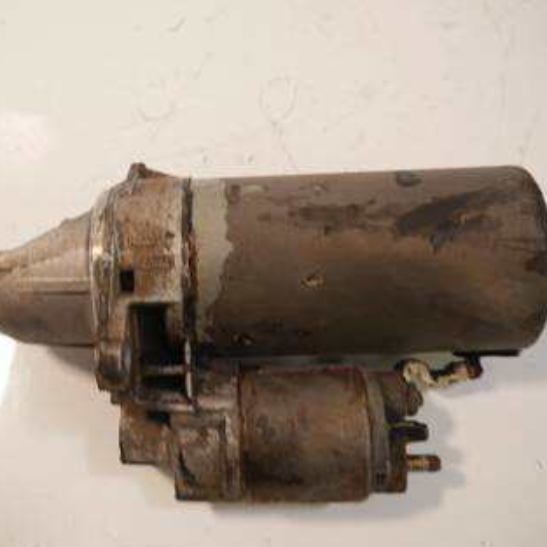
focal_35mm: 38
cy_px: 255
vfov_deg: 43.8
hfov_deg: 43.3
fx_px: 679
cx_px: 187
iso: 400
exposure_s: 1/60
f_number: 3.5
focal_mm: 14
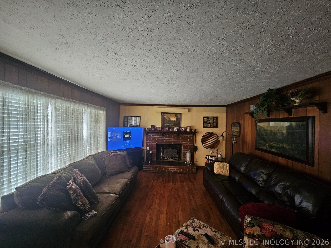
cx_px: 166
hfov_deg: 106.2
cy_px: 124
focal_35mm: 13
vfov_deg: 89.9
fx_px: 124
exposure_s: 1/30
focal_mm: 2.2
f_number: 2.2
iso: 320
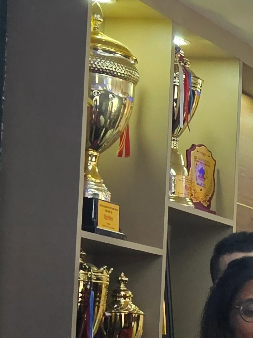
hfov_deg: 8.8
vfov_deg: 15.6
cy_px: 342
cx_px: 860
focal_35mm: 124
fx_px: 1209
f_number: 1.7
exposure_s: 1/100
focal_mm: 6.3
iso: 200
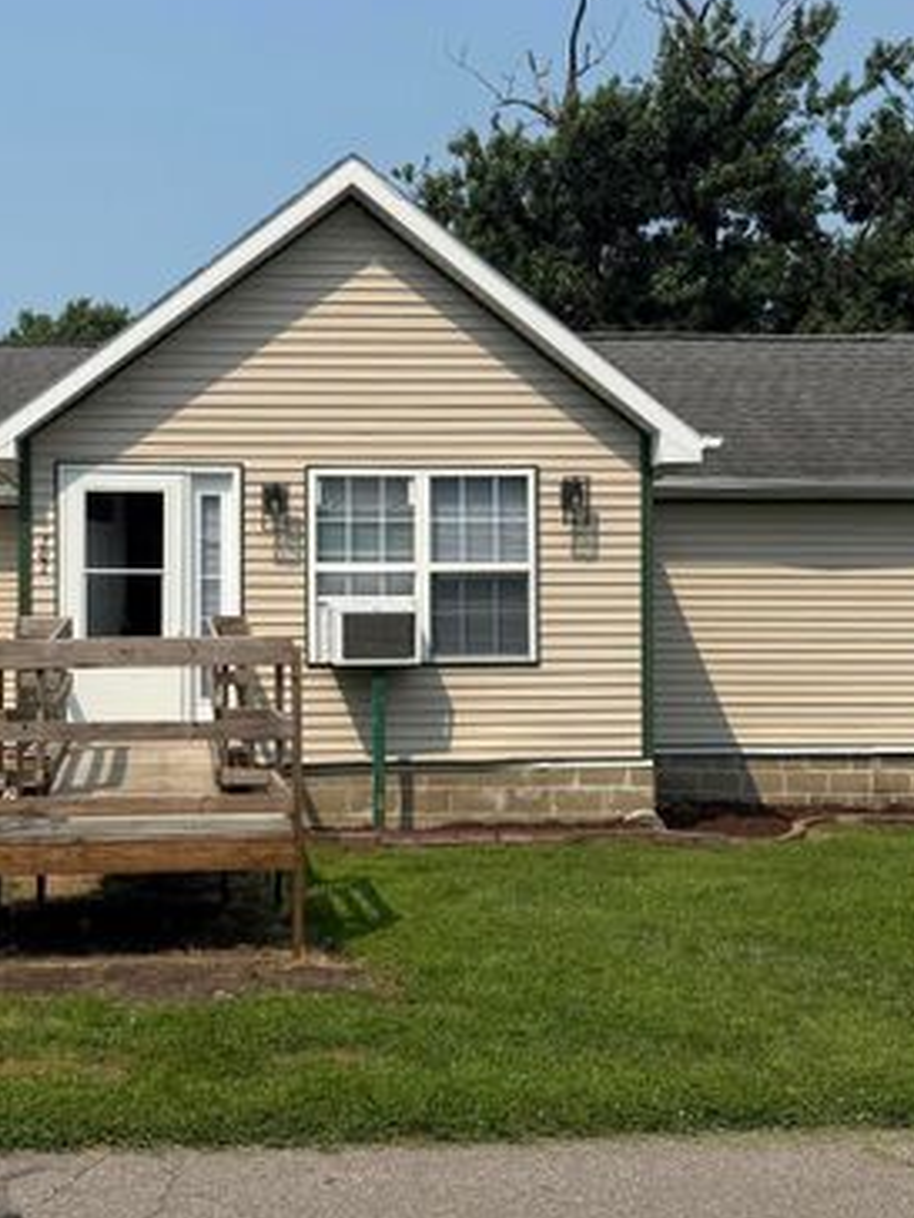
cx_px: 298
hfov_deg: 32.6
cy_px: 634
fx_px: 1549
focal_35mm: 44
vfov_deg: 42.9
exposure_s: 1/5714
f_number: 1.78
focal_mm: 6.76
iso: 80
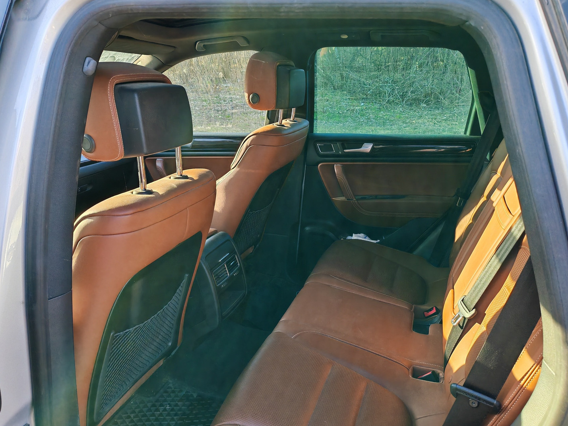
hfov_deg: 63.5
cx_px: 285
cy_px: 234
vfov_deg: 49.6
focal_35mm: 28
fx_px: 459
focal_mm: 5.3
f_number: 1.9
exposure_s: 1/340
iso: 100
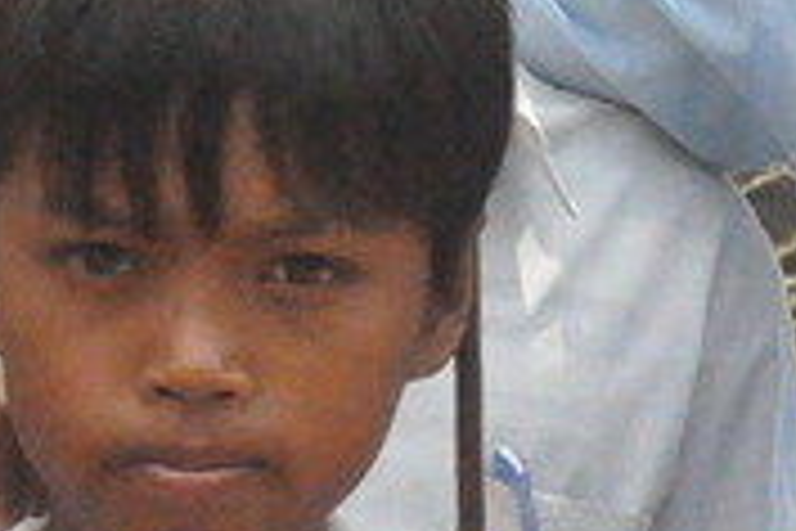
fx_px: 13420
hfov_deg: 3.4
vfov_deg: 2.3
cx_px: 693
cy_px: 364
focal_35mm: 607
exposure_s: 1/1000
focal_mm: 70
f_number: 18
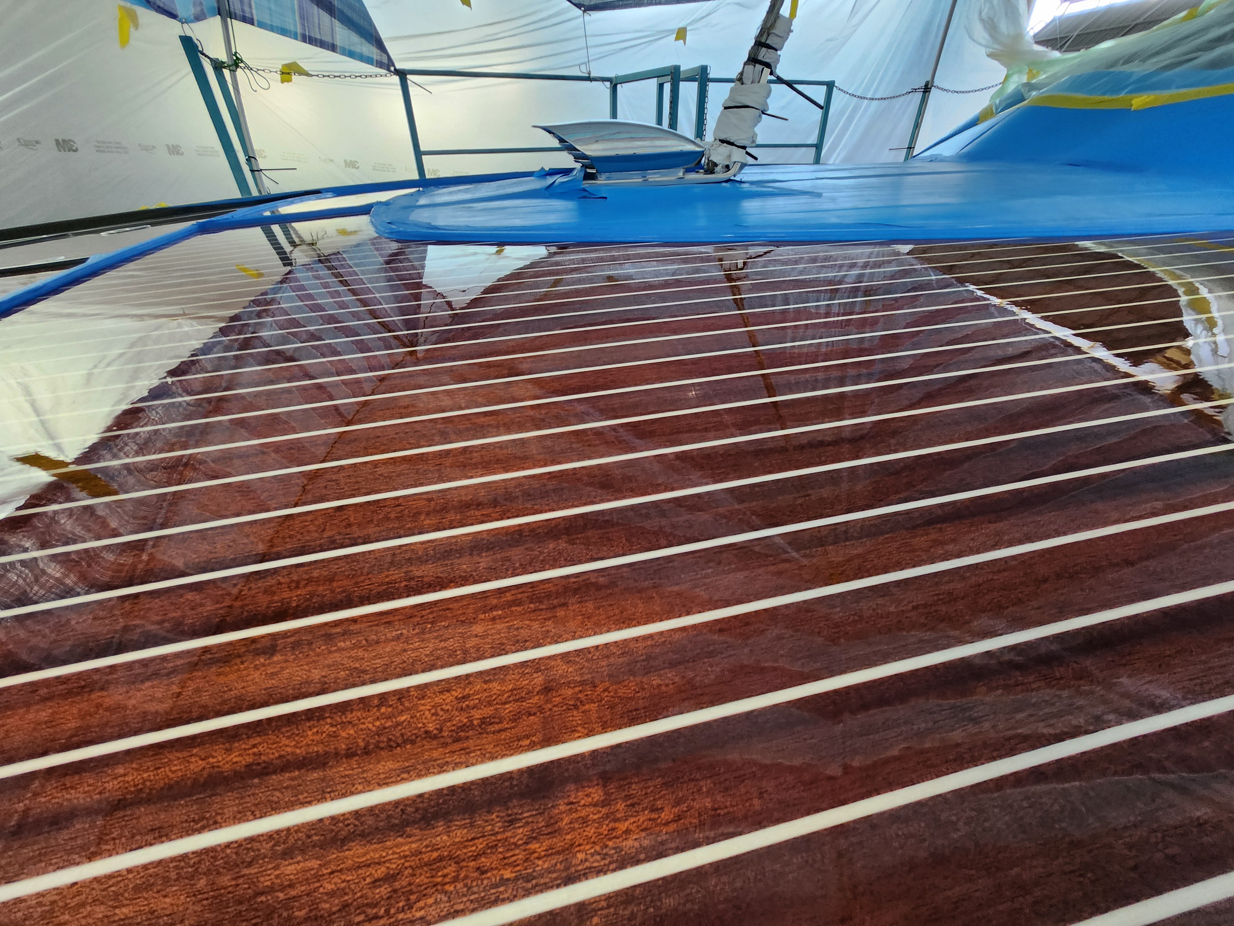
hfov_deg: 106.2
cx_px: 617
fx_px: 463
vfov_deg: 89.9
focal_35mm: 13
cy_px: 463
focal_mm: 1.74
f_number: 2.2
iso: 250
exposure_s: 1/50
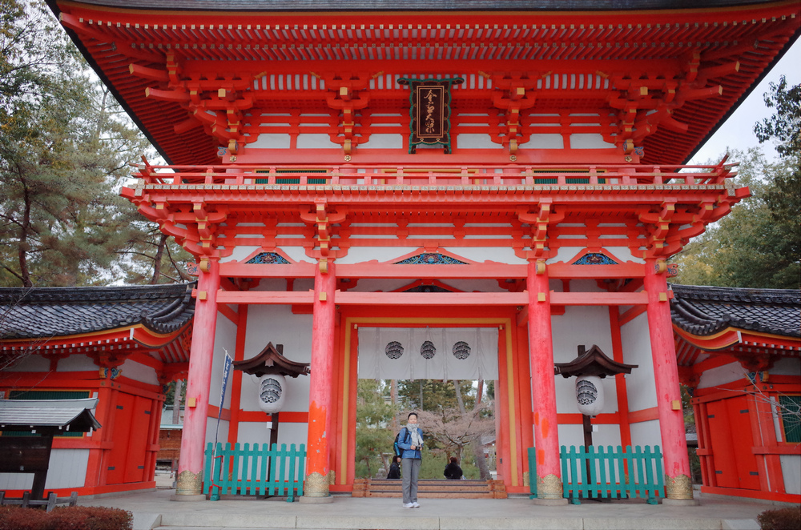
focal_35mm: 28
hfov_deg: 65.6
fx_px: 622
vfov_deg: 46.2
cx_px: 400
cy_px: 265
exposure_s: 1/1600
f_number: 2.8
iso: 1600
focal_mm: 18.3
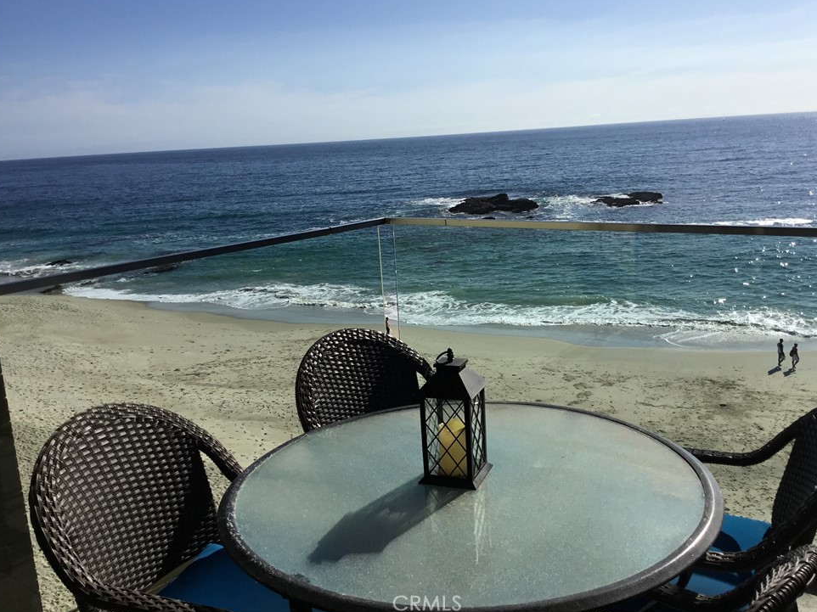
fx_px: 779
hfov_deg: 55.4
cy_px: 289
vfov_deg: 42.9
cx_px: 424
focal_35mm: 33
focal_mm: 3.3
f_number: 2.4
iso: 25
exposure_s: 1/3401
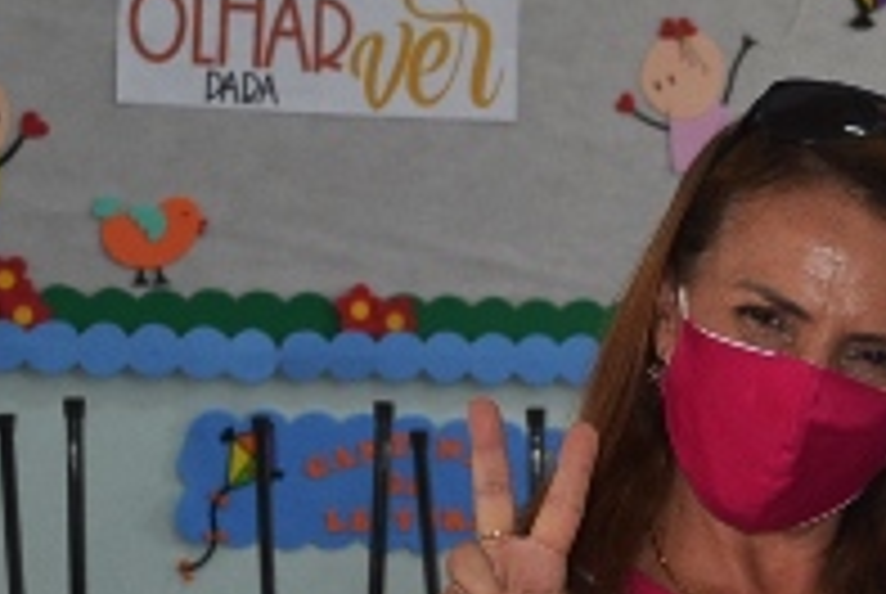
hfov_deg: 12.5
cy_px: 353
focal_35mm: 158
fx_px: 3894
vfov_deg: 8.7
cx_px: 1246
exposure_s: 1/125
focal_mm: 26
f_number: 4.2
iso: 200
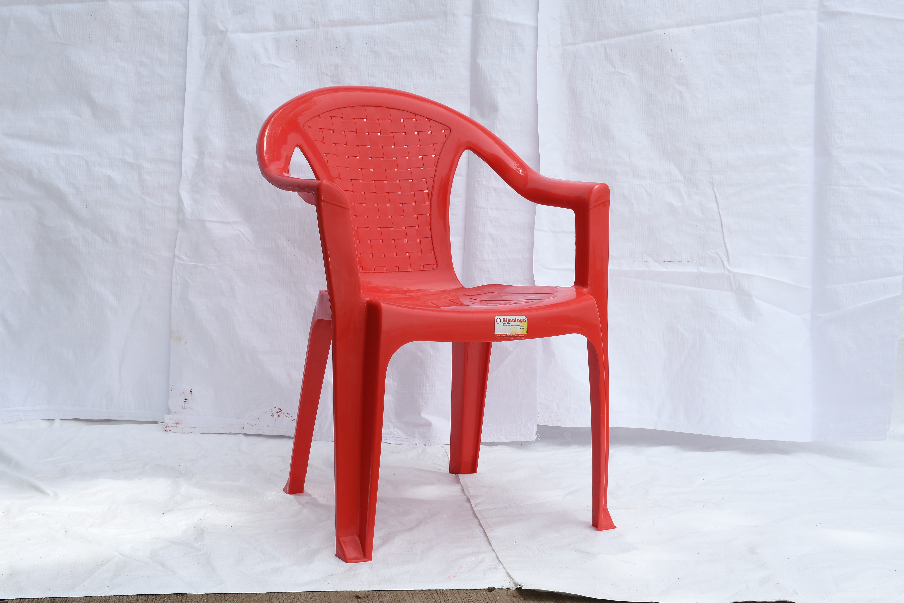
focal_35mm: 52
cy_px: 302
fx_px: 1306
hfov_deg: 38.2
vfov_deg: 26.0
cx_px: 452
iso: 100
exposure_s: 1/125
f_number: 11
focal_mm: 35
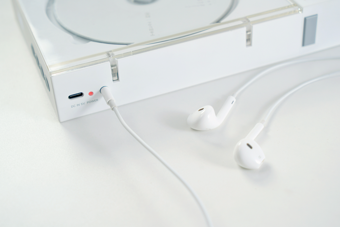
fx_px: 604
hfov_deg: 31.4
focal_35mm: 64
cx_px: 170
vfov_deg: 21.2
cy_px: 114
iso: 200
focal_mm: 64
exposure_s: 1/60
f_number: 6.3
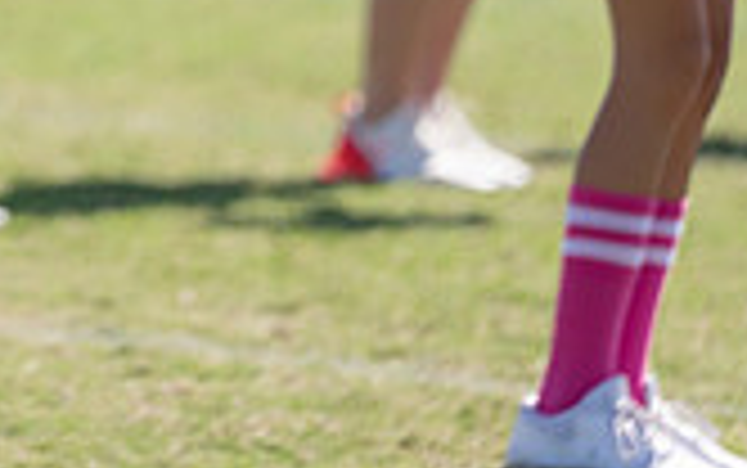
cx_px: -441
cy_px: -432
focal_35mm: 763
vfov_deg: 1.7
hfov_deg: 2.7
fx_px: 15544
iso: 320
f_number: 2.8
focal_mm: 200
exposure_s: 1/3200
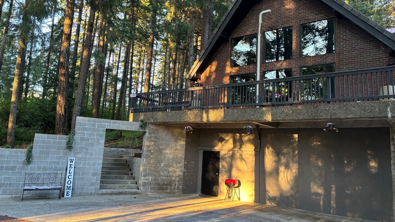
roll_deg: -3.7
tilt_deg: +9.8
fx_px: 304
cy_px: 101
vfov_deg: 40.1
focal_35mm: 29
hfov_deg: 66.1
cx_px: 196
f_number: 1.6
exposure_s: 1/60
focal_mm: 5.96
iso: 160
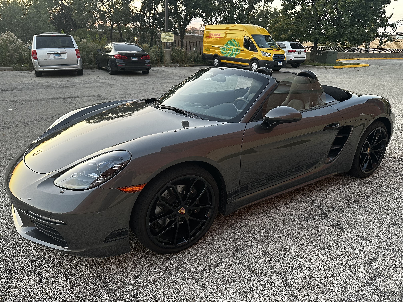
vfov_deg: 56.8
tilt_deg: -20.9
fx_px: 279
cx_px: 202
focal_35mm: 24
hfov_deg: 71.6
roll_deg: -2.3
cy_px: 151
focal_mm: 6.86
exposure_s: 1/70
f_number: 1.78
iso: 250
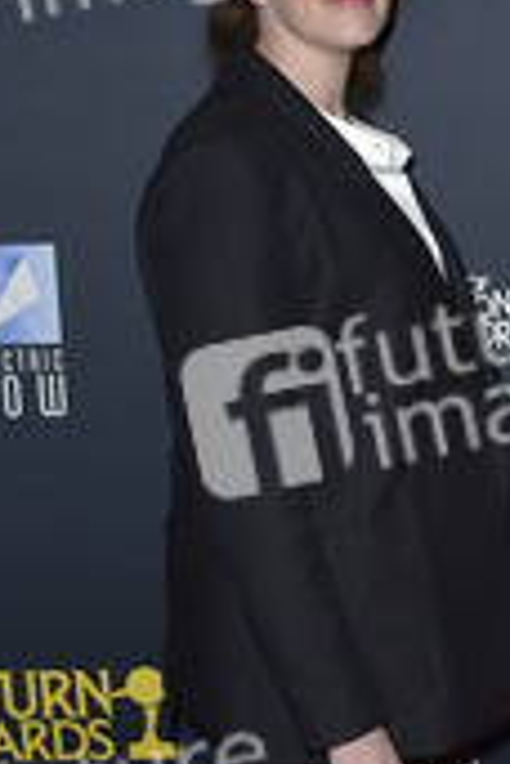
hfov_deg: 17.6
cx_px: 544
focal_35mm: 75
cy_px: 617
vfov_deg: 26.5
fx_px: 1594
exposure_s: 1/250
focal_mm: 32
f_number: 6.3
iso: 250
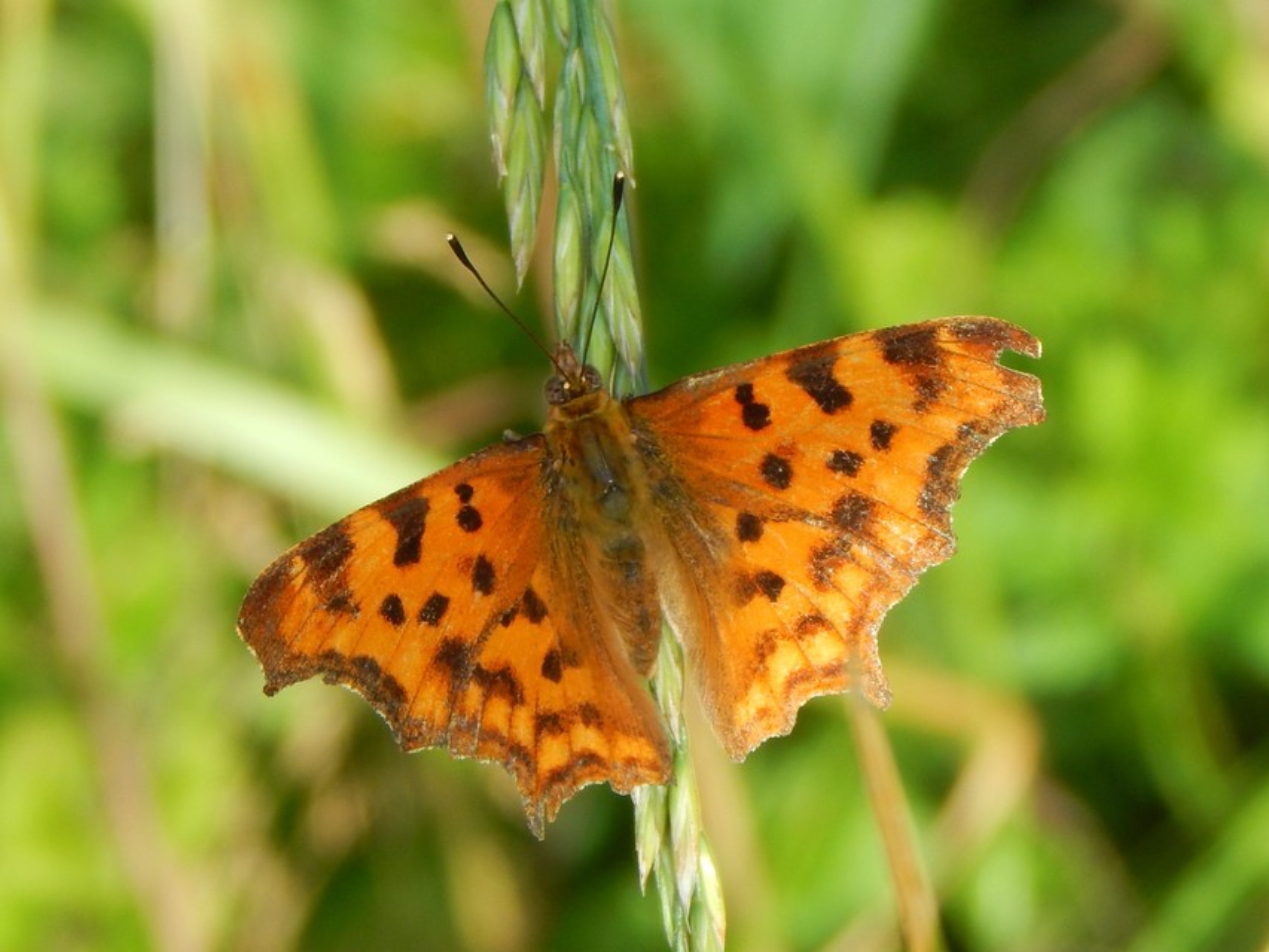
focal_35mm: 346
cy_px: 476
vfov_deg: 4.3
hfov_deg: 5.7
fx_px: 12686
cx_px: 634
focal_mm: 62.2
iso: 125
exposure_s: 1/160
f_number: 5.7
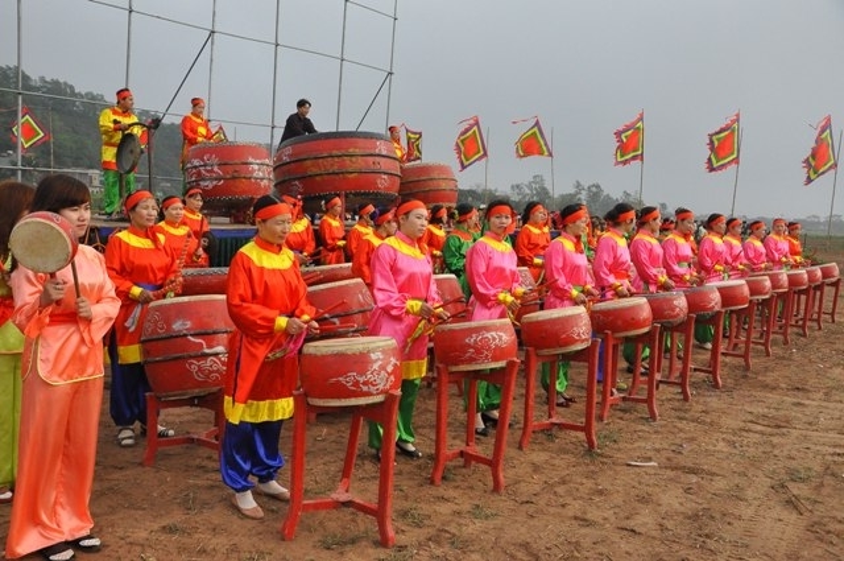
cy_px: 280
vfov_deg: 39.9
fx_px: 773
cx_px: 422
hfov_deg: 57.3
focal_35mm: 33
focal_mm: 22
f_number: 5.6
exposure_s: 1/4000
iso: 1600
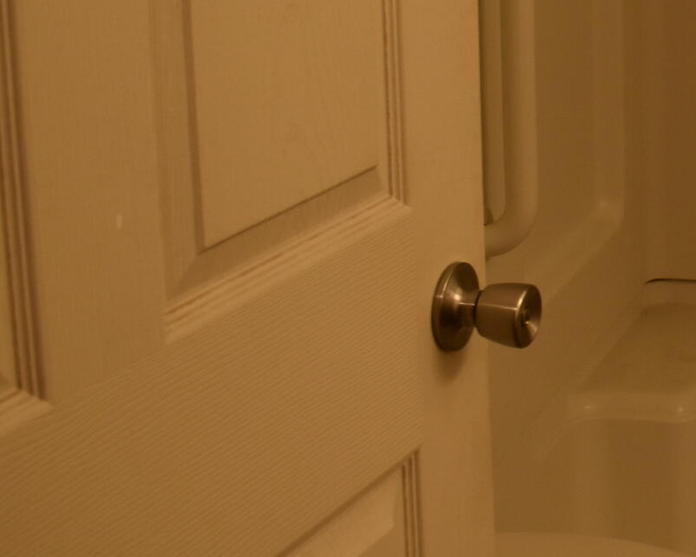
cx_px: 970
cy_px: 77
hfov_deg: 18.4
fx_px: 1957
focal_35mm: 95
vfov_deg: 16.0
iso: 400
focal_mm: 18
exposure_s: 1/100
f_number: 5
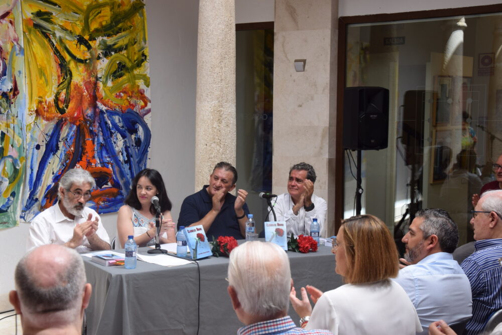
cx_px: 251
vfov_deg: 22.7
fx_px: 837
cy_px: 168
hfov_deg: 33.4
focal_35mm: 60
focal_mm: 40
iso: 400
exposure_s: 1/200
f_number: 7.1
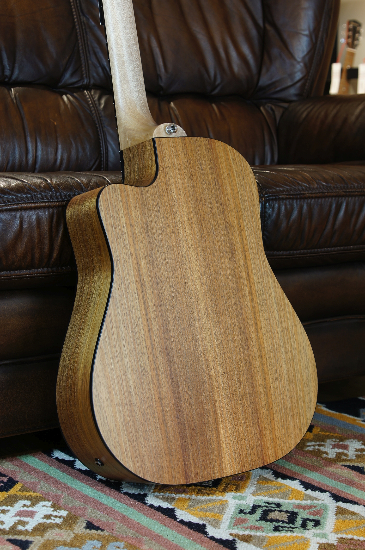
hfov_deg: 18.1
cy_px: 275
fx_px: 1143
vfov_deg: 27.0
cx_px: 182
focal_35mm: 75
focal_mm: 50
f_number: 7.1
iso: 100
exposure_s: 1/8
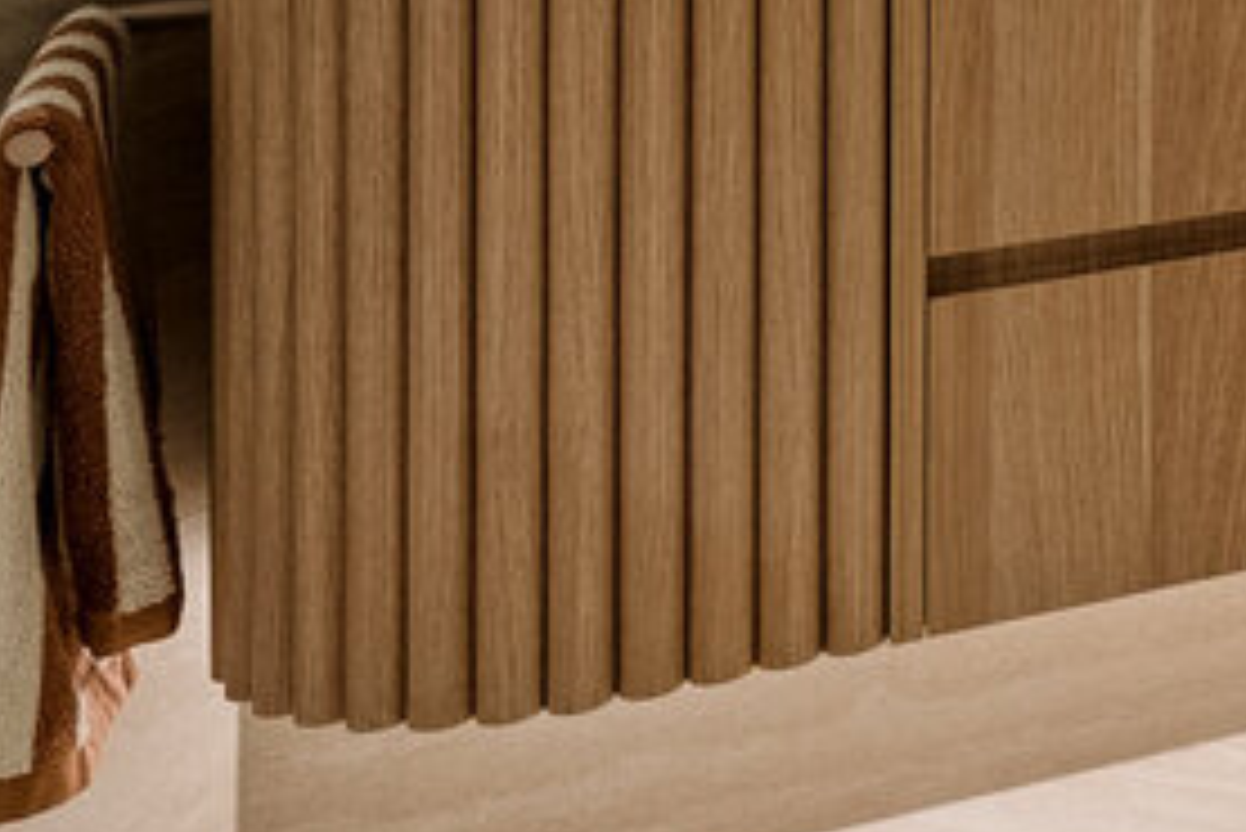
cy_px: -659
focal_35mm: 81
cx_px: 2541
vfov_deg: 14.8
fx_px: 2805
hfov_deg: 17.4
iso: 320
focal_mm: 14
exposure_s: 1/2.5
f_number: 11
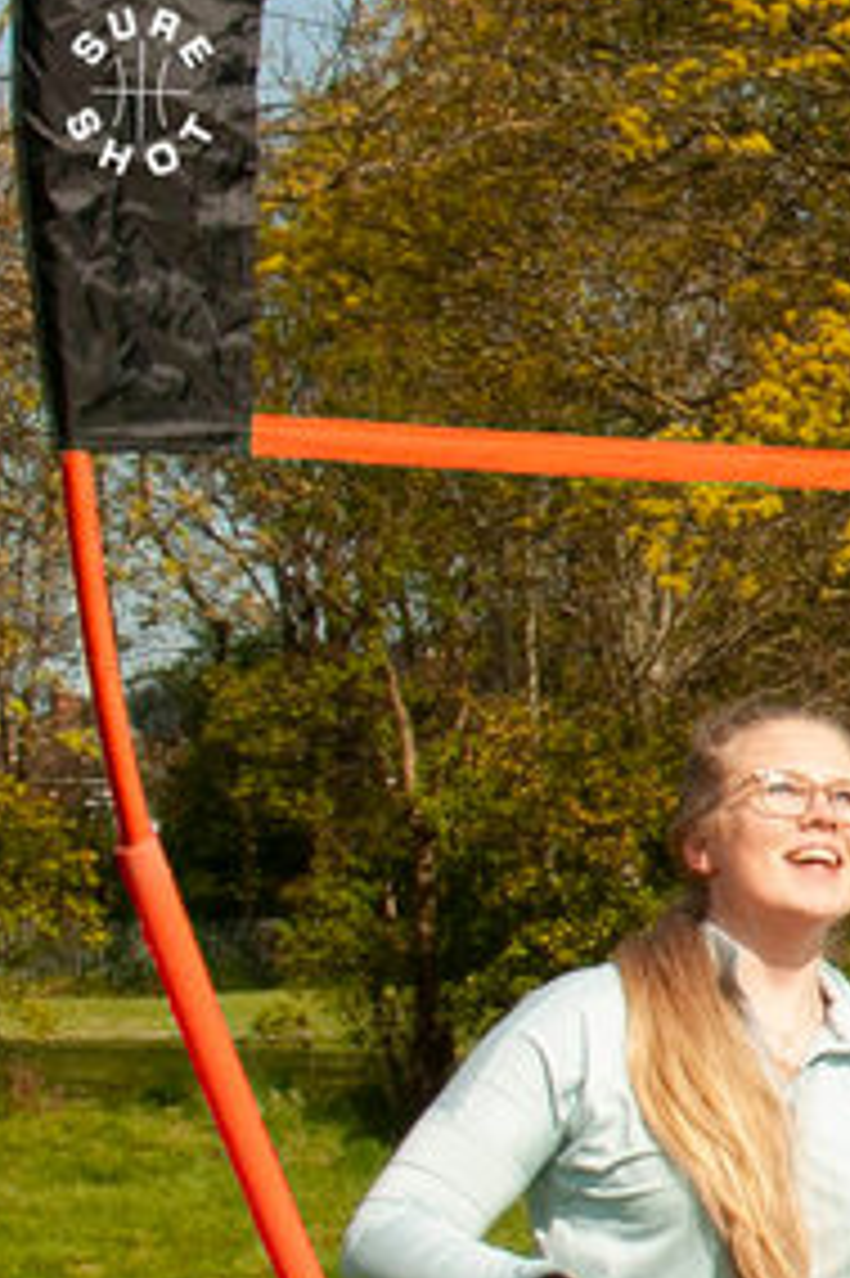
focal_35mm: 229
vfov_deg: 9.0
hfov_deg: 5.7
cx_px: 2240
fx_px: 8120
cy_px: 1010
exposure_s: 1/200
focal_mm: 24
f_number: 10
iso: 200
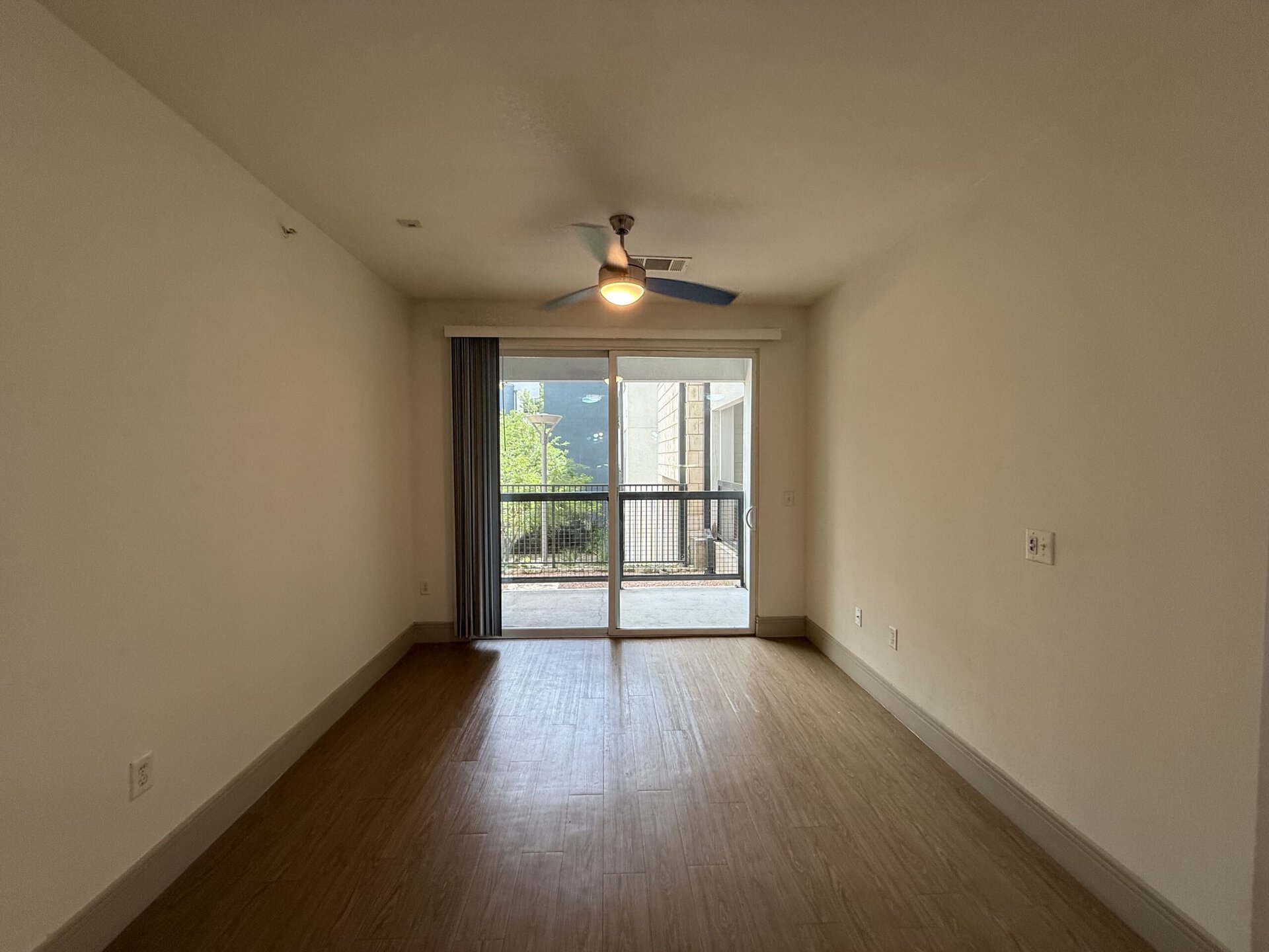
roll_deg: -0.2
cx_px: 634
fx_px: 513
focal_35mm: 14
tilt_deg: -1.2
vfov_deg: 85.7
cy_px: 476
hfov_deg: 102.1
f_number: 2.2
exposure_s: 1/120
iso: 100
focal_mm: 2.22
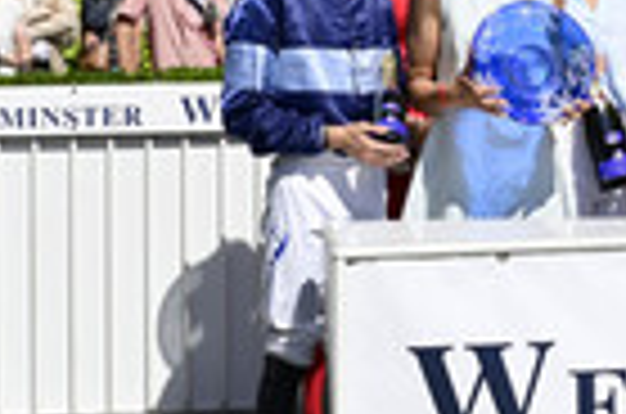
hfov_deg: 16.8
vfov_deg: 11.6
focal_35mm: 117
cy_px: 27
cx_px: 750
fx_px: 2030
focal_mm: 36
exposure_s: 1/250
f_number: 10
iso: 100
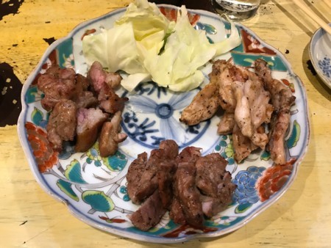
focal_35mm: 28
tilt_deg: -57.9
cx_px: 166
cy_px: 124
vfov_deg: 49.8
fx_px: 268
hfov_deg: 63.4
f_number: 1.8
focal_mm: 3.99
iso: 64
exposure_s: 1/15
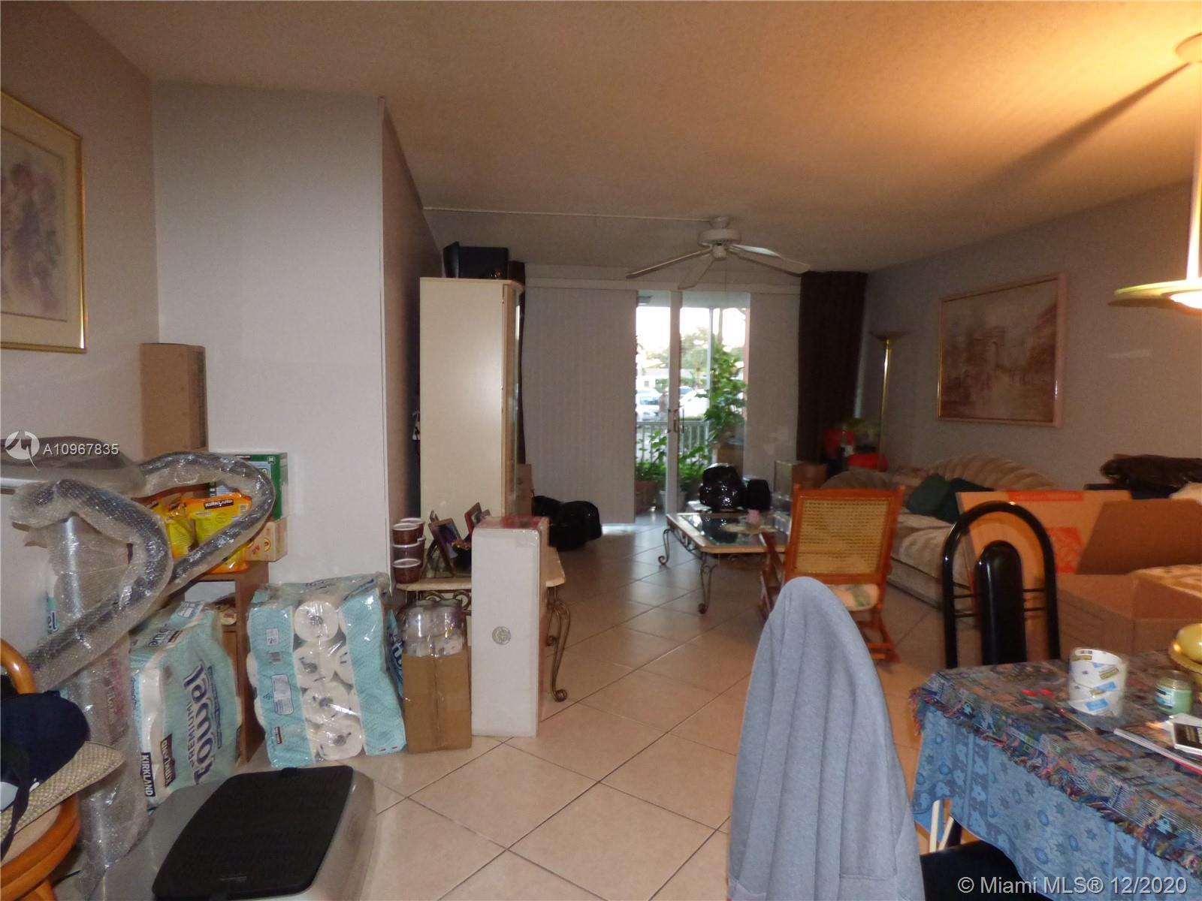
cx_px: 601
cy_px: 450
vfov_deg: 66.0
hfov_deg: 81.7
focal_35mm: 20
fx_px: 694
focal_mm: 3.58
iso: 800
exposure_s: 1/30
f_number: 2.8
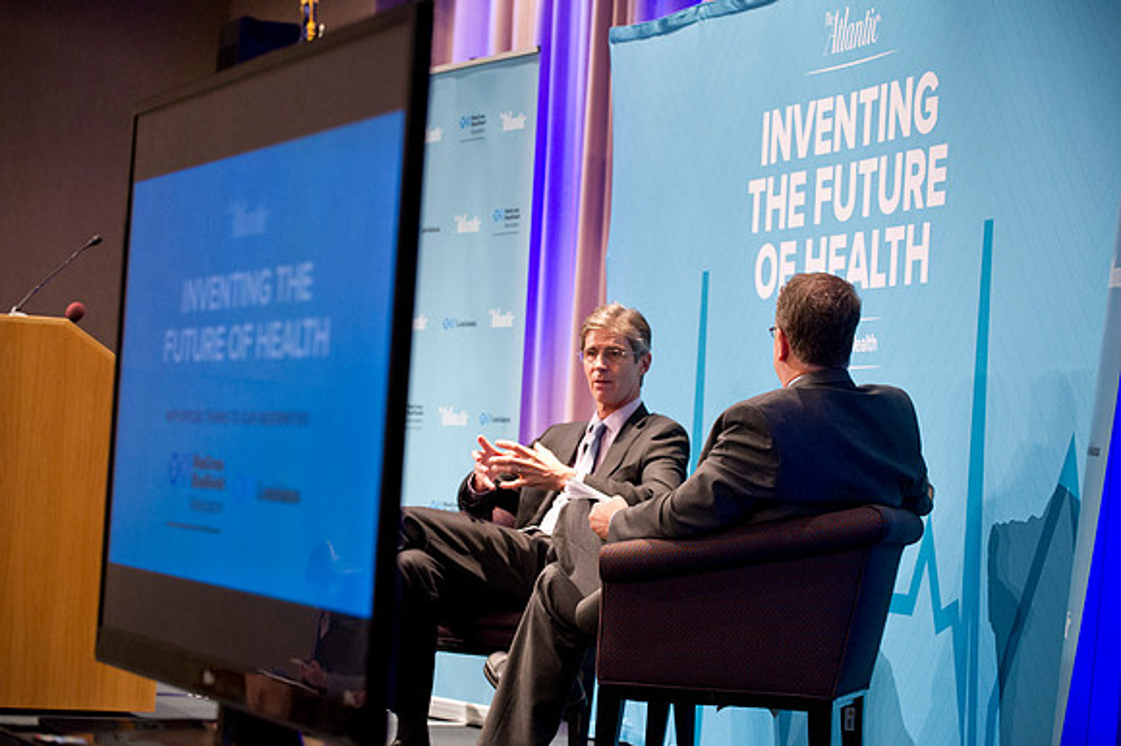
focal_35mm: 102
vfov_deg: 13.4
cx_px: 560
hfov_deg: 20.0
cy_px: 373
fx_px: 3174
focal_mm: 102
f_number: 4
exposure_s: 1/80
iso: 2500
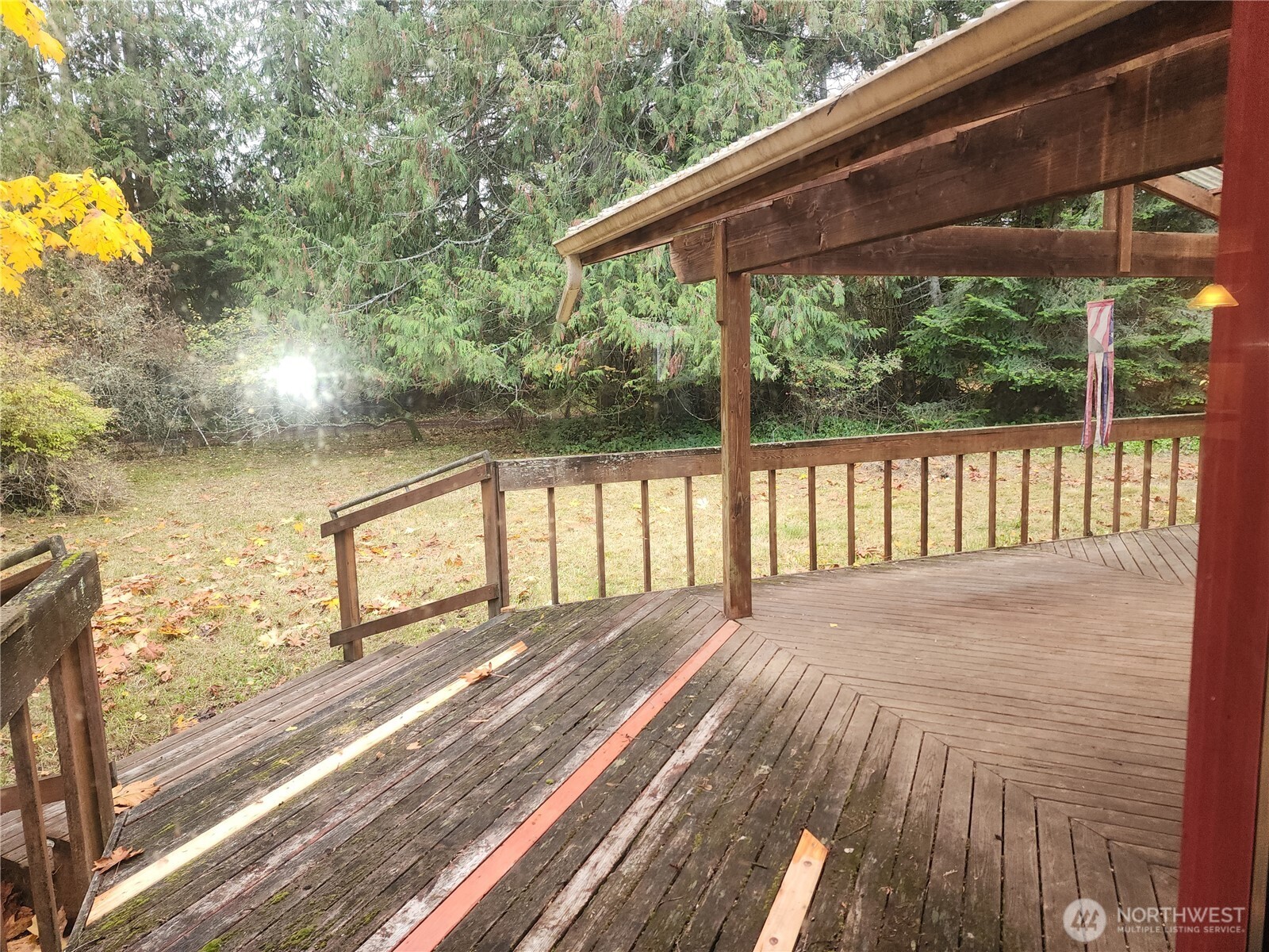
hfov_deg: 73.9
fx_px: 843
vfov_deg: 58.9
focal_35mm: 23
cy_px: 476
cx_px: 634
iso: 100
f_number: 1.8
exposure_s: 1/60
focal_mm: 6.4
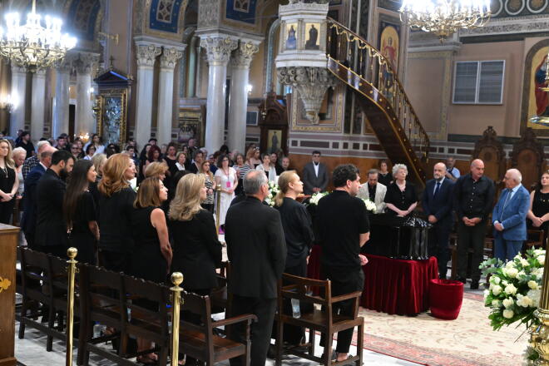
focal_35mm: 45
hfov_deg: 43.6
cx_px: 274
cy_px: 183
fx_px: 686
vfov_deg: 29.9
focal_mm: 45
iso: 10000
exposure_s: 1/200
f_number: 4.5
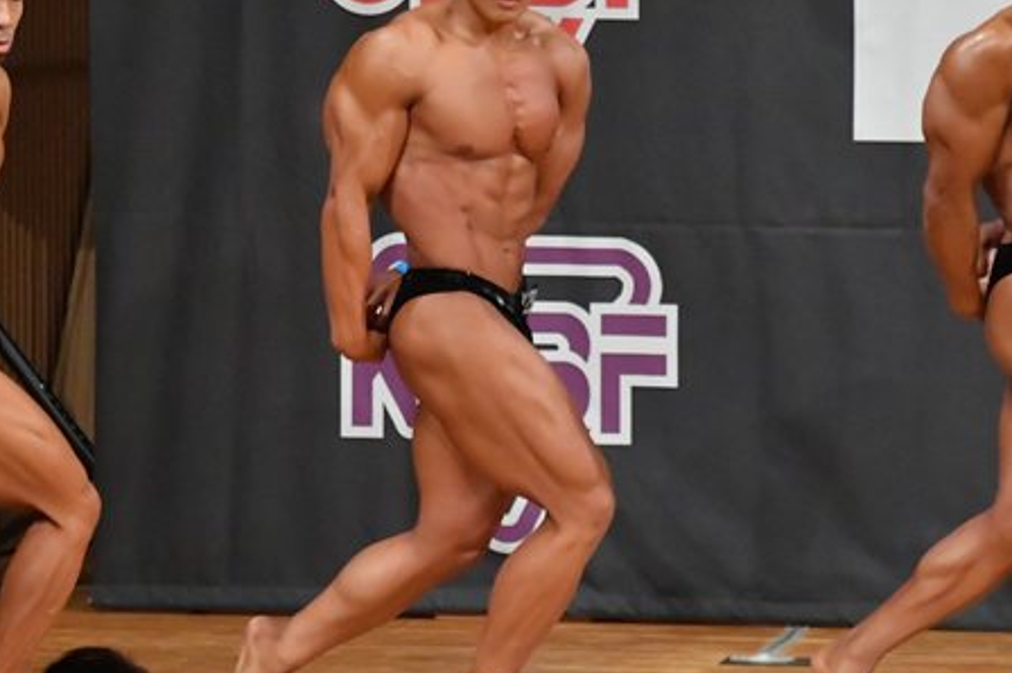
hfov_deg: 4.2
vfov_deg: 2.8
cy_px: 343
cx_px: 286
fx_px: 13848
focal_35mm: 493
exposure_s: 1/400
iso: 10000
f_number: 5.6
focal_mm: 190
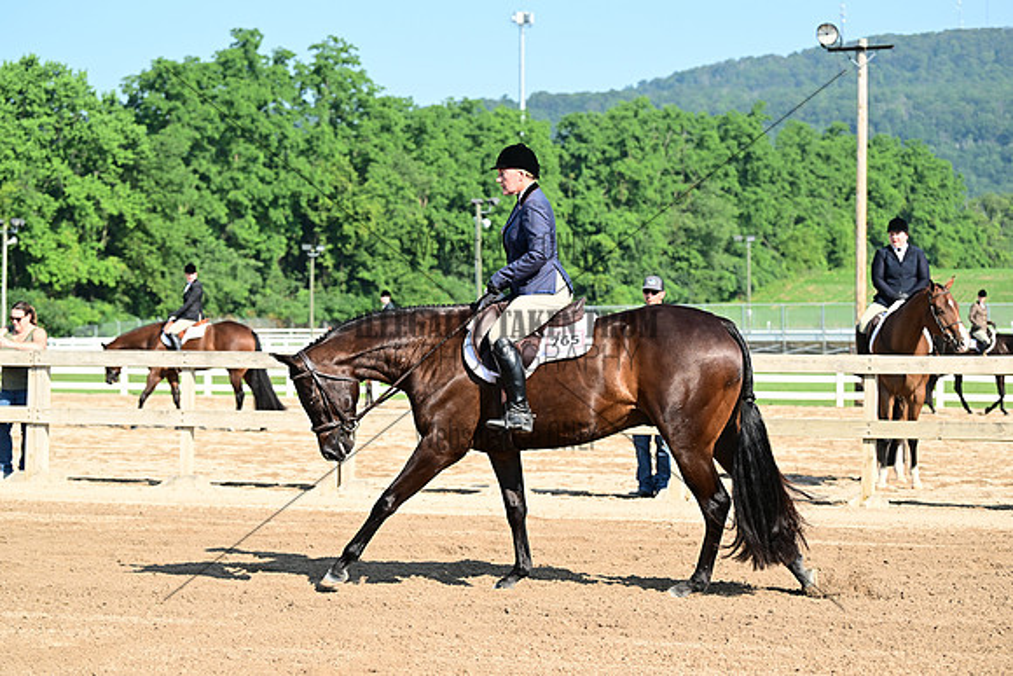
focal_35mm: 95
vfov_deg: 14.4
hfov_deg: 21.5
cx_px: 506
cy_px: 338
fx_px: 2674
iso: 200
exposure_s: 1/767
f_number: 5
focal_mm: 95
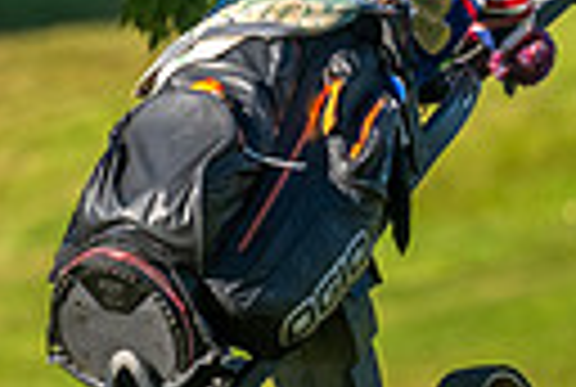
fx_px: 32652
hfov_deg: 1.0
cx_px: 1296
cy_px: 268
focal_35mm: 2036
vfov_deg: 0.7
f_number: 5.6
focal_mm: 300
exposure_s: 1/1250
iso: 320
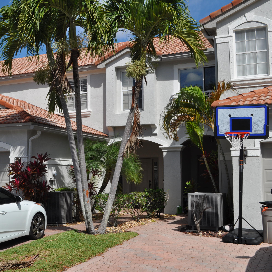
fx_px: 444
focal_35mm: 50
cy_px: 136
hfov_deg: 33.4
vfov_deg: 34.0
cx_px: 69
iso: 200
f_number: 11
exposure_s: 1/500
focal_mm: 26
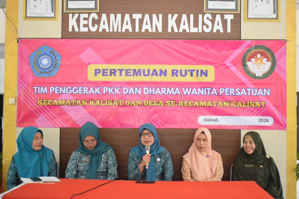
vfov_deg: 28.1
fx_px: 399
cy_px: 100
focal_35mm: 48
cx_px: 150
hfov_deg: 41.1
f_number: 4.5
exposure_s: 1/1250
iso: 6400
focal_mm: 32
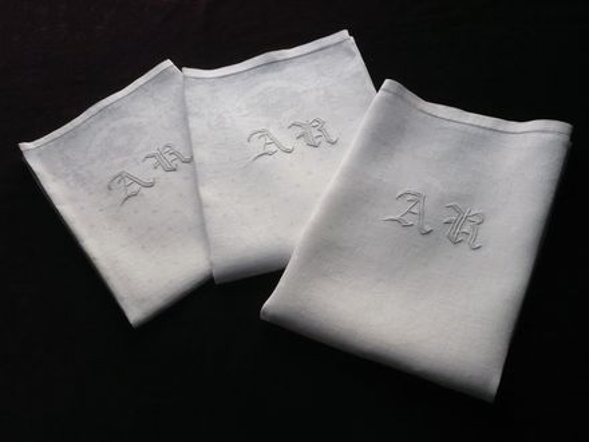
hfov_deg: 52.6
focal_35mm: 35
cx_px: 294
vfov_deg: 40.7
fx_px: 596
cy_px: 221
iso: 400
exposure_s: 1/640
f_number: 2.8
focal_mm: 5.8
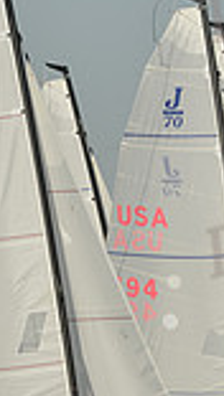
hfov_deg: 0.9
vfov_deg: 1.7
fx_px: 13539
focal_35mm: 1285
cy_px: 380
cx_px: 76
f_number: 9
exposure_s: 1/1250
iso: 280
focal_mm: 330
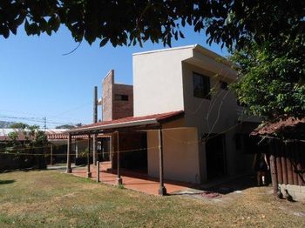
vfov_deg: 56.8
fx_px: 211
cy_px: 114
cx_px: 152
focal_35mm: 24
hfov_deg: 71.6
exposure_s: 1/1600
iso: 80
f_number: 3
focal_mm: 4.2
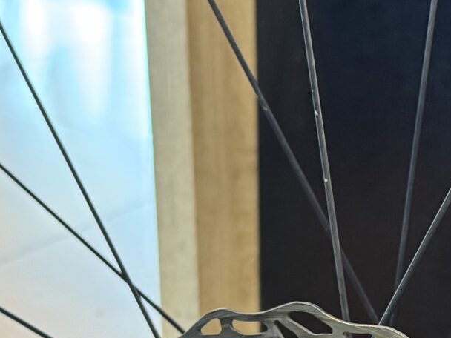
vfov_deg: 14.4
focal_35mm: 101
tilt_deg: -27.1
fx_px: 1316
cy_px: 355
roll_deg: -1.8
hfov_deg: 19.0
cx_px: 438
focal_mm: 6.76
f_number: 1.78
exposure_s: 1/50
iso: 250
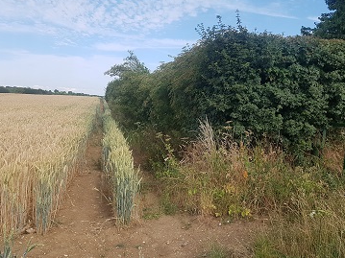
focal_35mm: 29
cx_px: 167
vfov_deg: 48.2
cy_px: 137
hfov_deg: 61.7
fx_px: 289
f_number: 1.7
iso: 50
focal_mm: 4.2
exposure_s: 1/1684
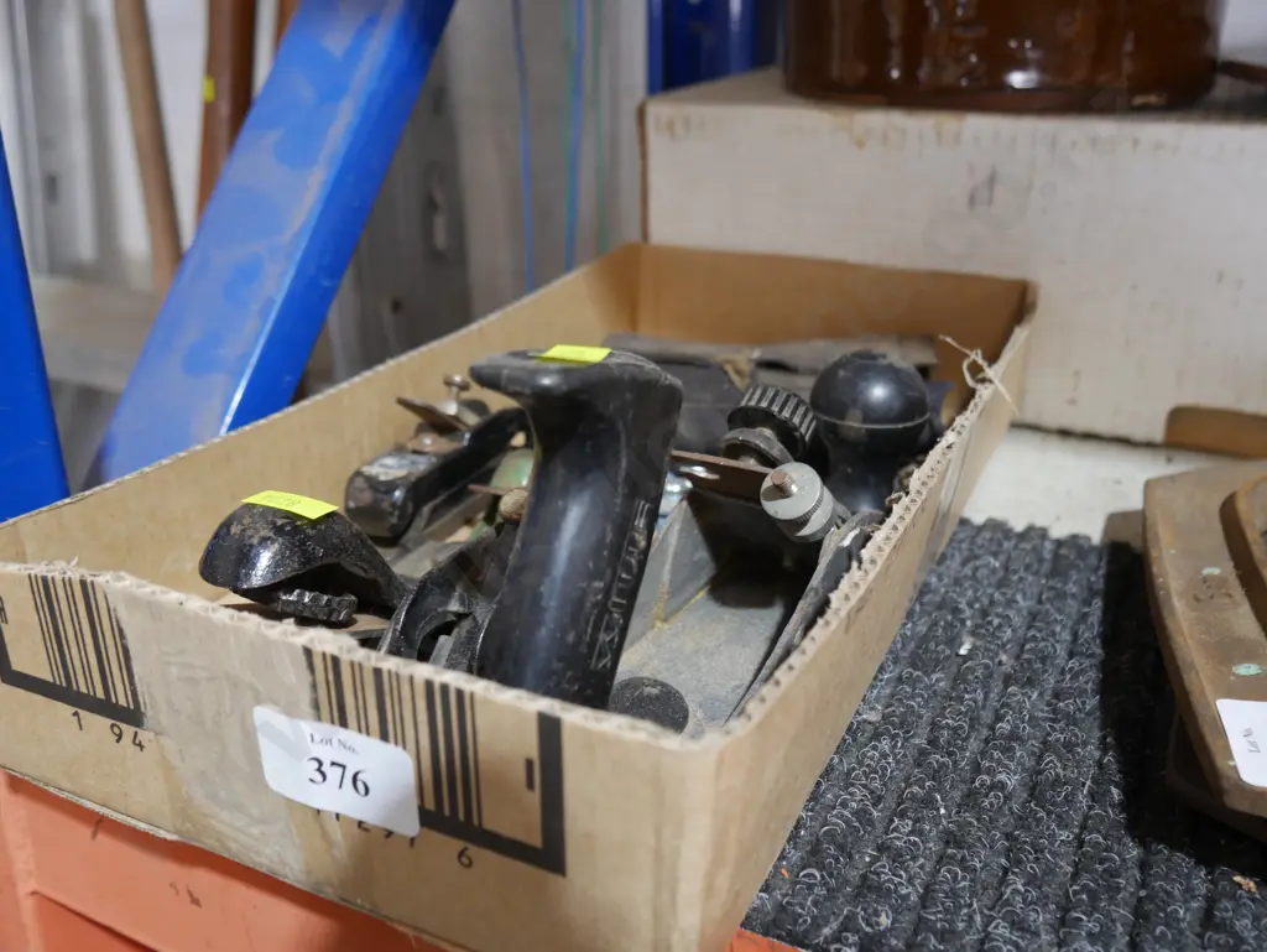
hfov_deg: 56.8
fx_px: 1172
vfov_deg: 44.2
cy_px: 476
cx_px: 634
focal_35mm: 32
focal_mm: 16
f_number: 3.6
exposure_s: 1/60
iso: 800
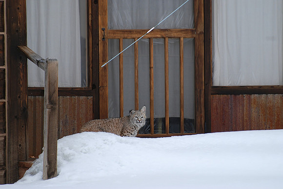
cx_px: 142
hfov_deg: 4.6
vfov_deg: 3.1
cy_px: 94
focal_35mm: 450
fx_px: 3541
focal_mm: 300
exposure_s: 1/160
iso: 400
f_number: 5.6
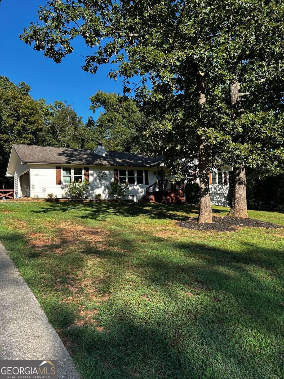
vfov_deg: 67.3
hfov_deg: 53.1
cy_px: 190
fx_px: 284
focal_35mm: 26
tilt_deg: +2.0
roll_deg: +1.6
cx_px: 142
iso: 50
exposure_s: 1/1326
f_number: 1.5
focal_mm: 5.7
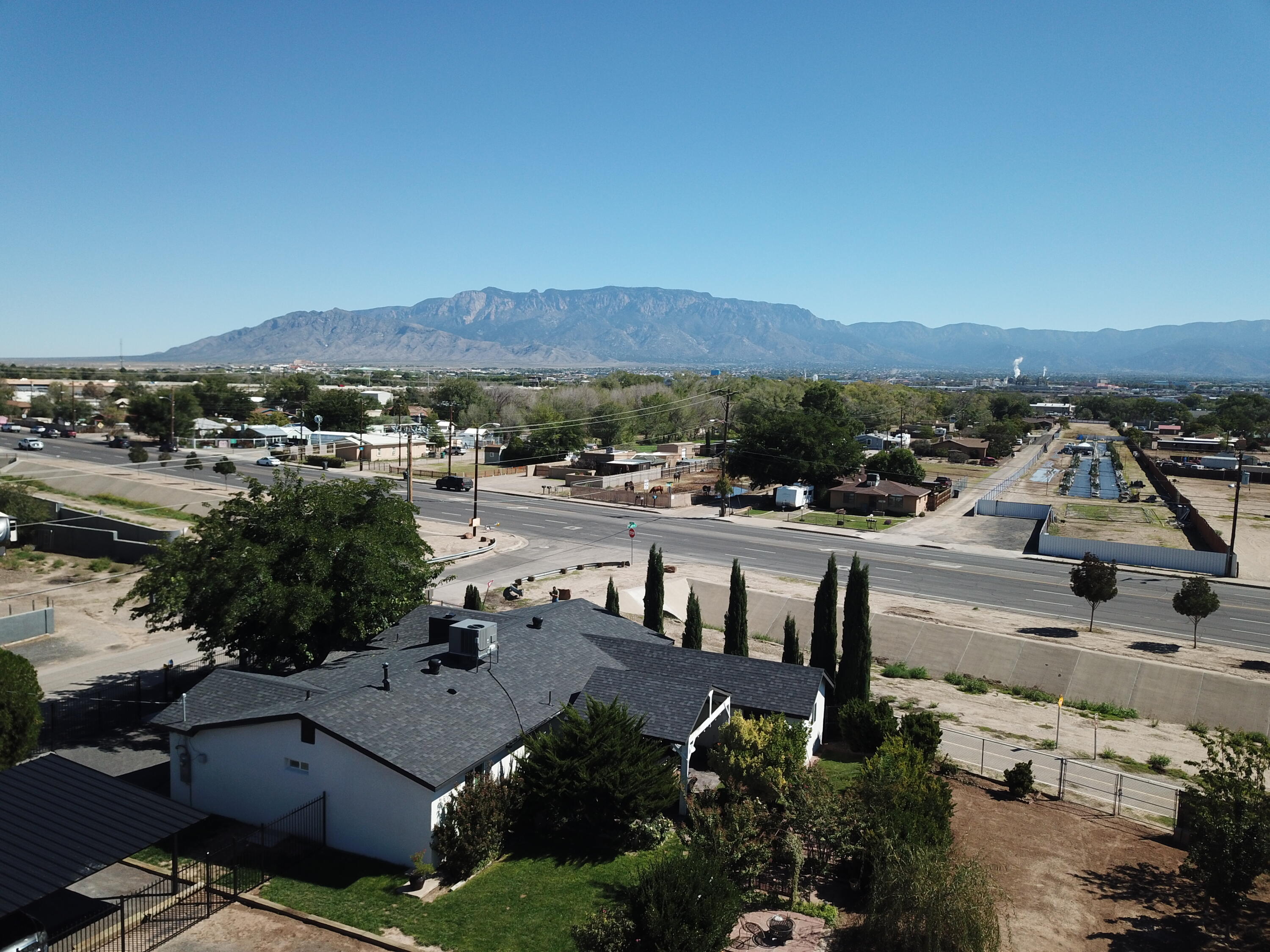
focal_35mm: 26
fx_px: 954
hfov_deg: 67.3
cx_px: 635
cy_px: 476
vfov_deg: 53.1
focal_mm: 4.73
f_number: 2.2
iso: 100
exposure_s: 1/1706
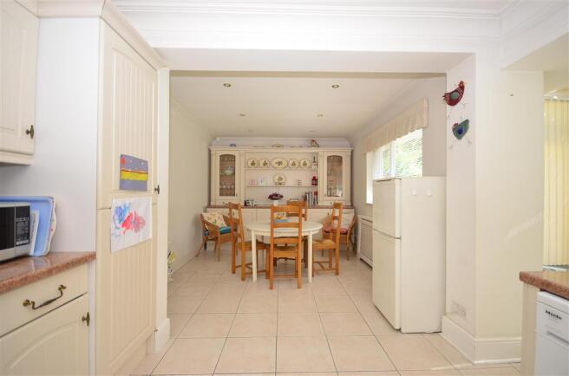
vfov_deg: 77.0
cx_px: 284
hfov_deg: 100.5
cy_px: 188
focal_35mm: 15
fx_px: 237
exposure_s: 1/50
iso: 200
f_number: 5
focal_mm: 10
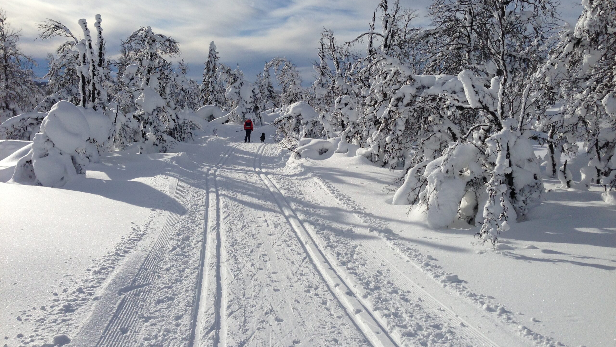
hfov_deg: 55.3
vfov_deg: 32.7
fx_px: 588
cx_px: 308
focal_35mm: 36
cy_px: 132
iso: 50
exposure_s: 1/5435
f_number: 2.4
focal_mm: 4.12
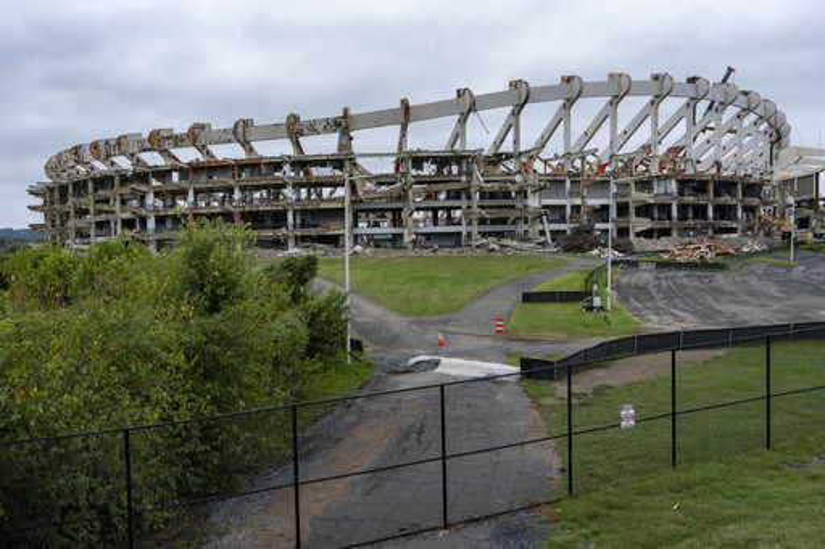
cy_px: 274
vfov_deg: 43.6
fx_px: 687
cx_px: 412
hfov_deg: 61.9
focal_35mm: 30
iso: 400
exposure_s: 1/500
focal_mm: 30
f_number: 5.6
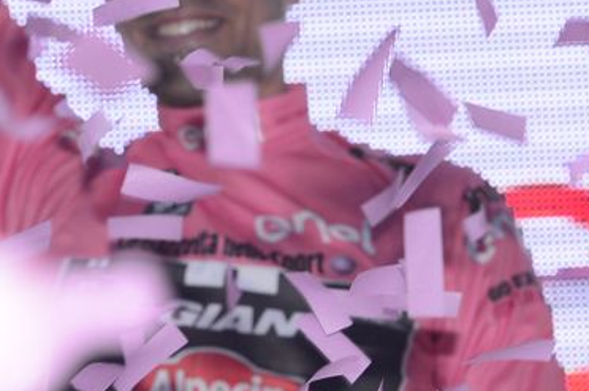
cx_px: 266
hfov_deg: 4.7
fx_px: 7124
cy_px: 192
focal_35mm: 436
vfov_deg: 3.1
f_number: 9
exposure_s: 1/250
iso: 200
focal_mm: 135
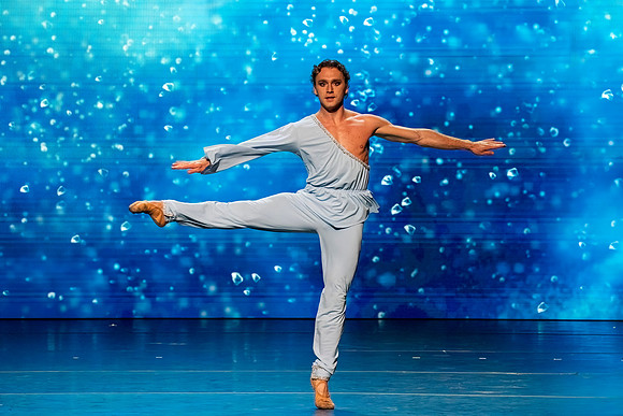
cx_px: 282
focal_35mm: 406
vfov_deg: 3.4
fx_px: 7019
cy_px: 163
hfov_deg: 5.1
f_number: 5.6
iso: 6400
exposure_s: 1/400
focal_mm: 333
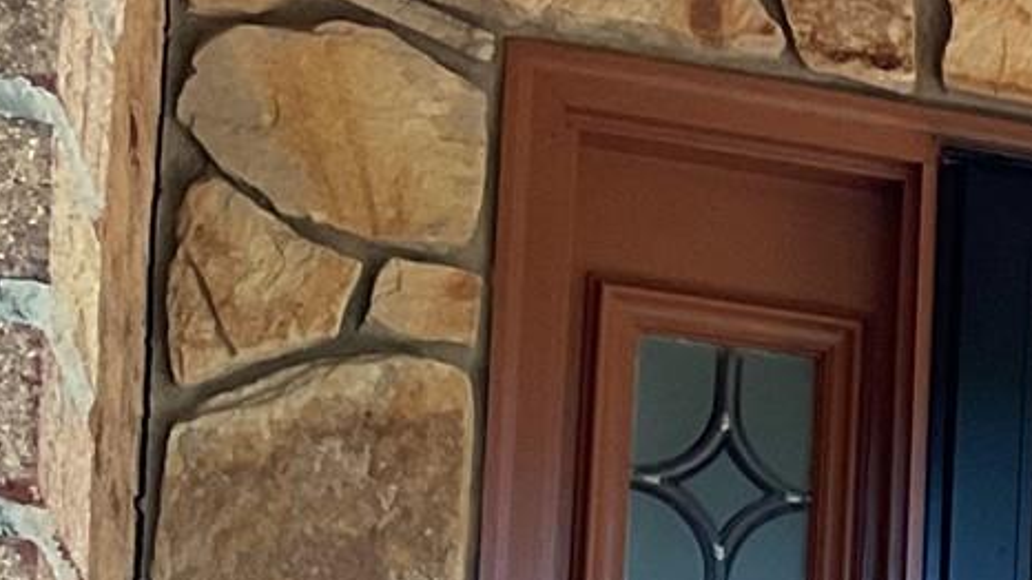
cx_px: 2146
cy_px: 1268
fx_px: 3803
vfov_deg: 8.2
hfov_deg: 13.1
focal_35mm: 139
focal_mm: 3
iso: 50
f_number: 1.8
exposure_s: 1/60
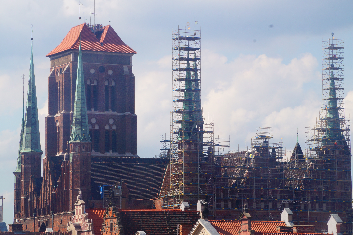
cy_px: 118
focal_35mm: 180
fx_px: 1764
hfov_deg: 11.4
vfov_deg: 7.6
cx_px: 176
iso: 100
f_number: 16
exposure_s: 1/30
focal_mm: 120
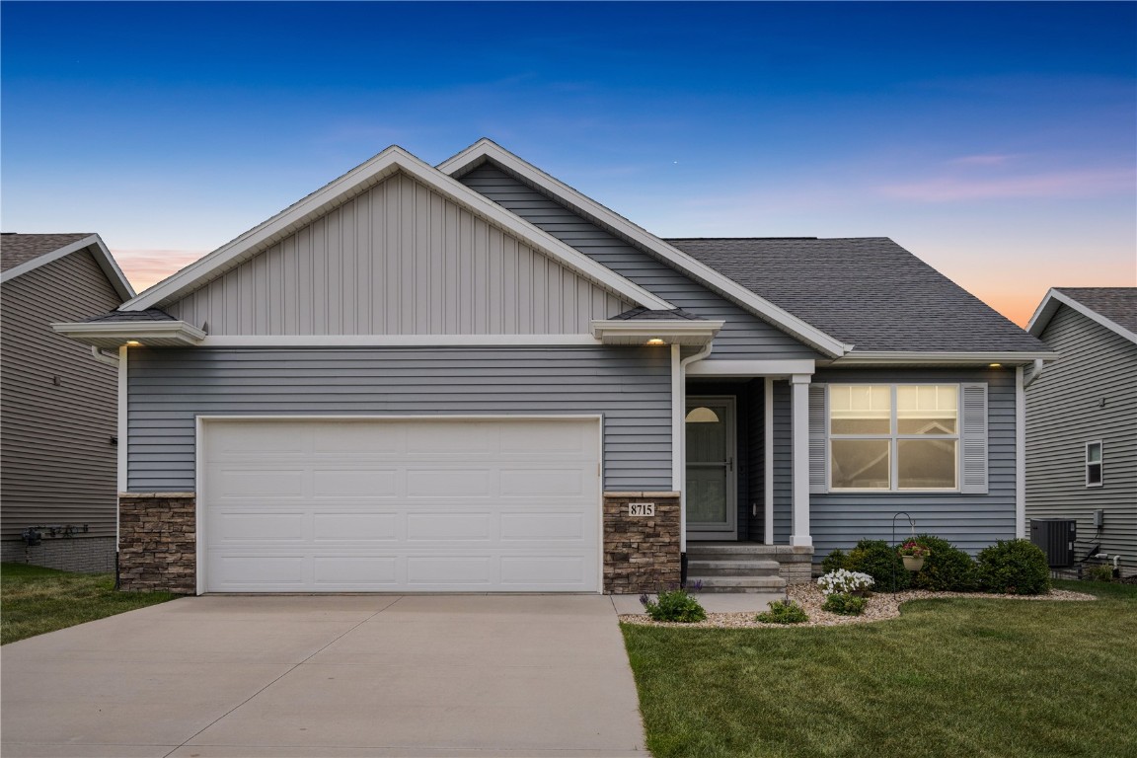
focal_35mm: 30
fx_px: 947
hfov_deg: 61.9
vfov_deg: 43.6
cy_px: 379
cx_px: 568
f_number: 4
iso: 400
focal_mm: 30
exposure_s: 1/5000
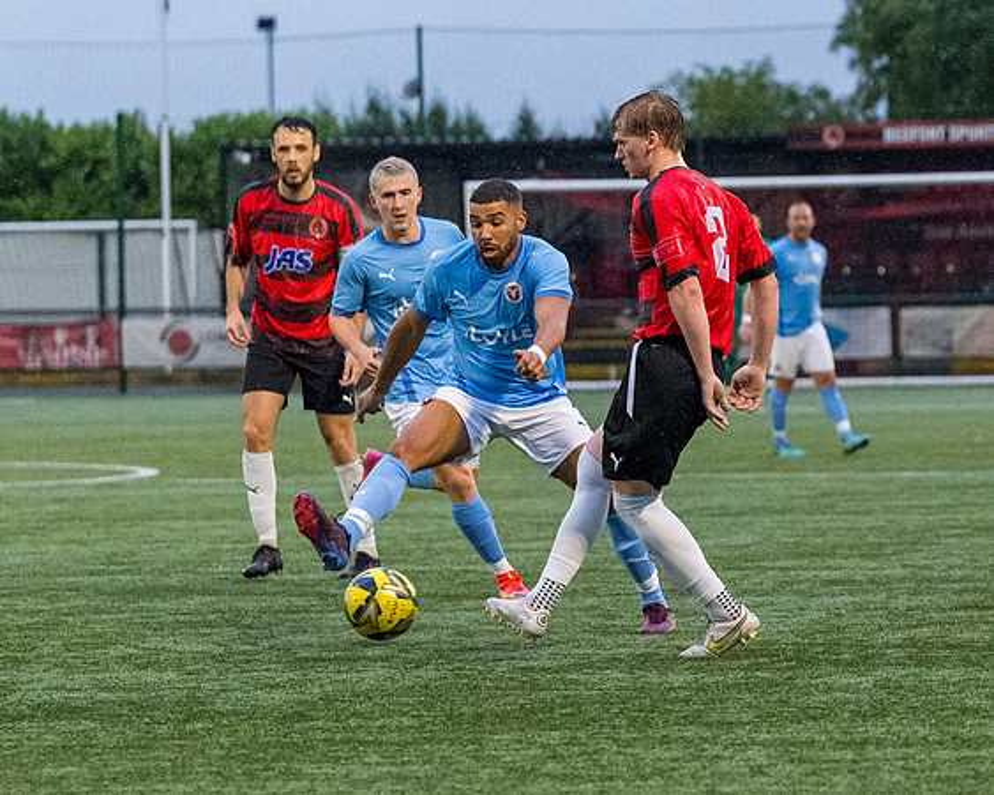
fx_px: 8697
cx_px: 916
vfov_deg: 5.2
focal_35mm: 296
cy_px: 733
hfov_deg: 6.5
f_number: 2.8
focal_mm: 95
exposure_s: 1/1250
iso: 4000
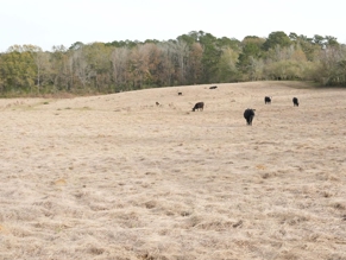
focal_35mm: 49
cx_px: 218
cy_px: 114
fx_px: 490
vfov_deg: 29.7
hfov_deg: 38.6
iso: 320
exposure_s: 1/100
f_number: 11
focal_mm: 33
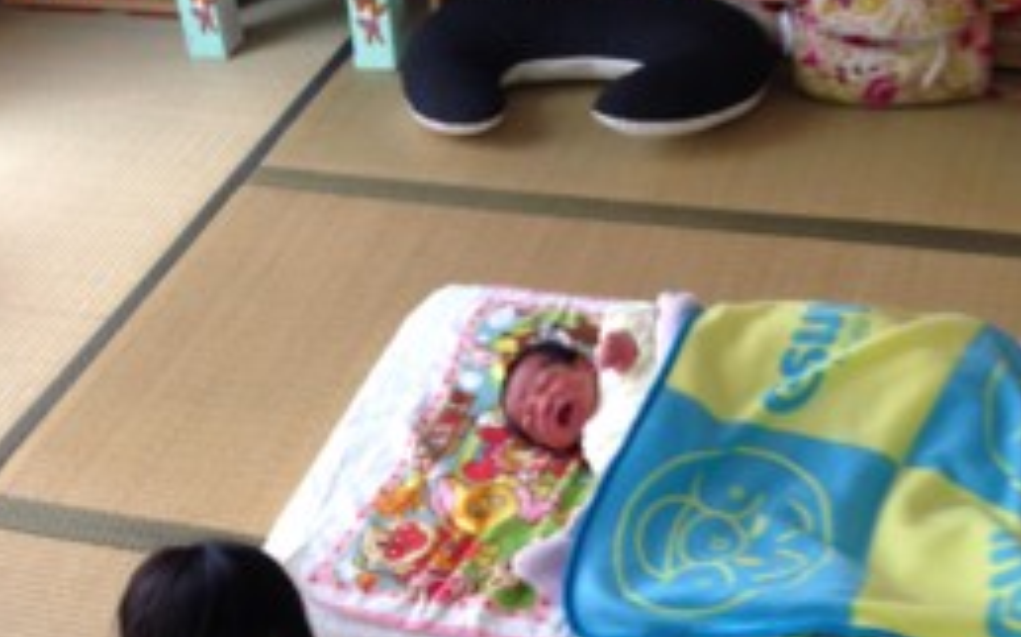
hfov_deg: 33.4
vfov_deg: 19.6
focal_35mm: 61
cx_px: 431
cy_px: 831
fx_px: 1697
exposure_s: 1/20
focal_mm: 4.12
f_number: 2.4
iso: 80
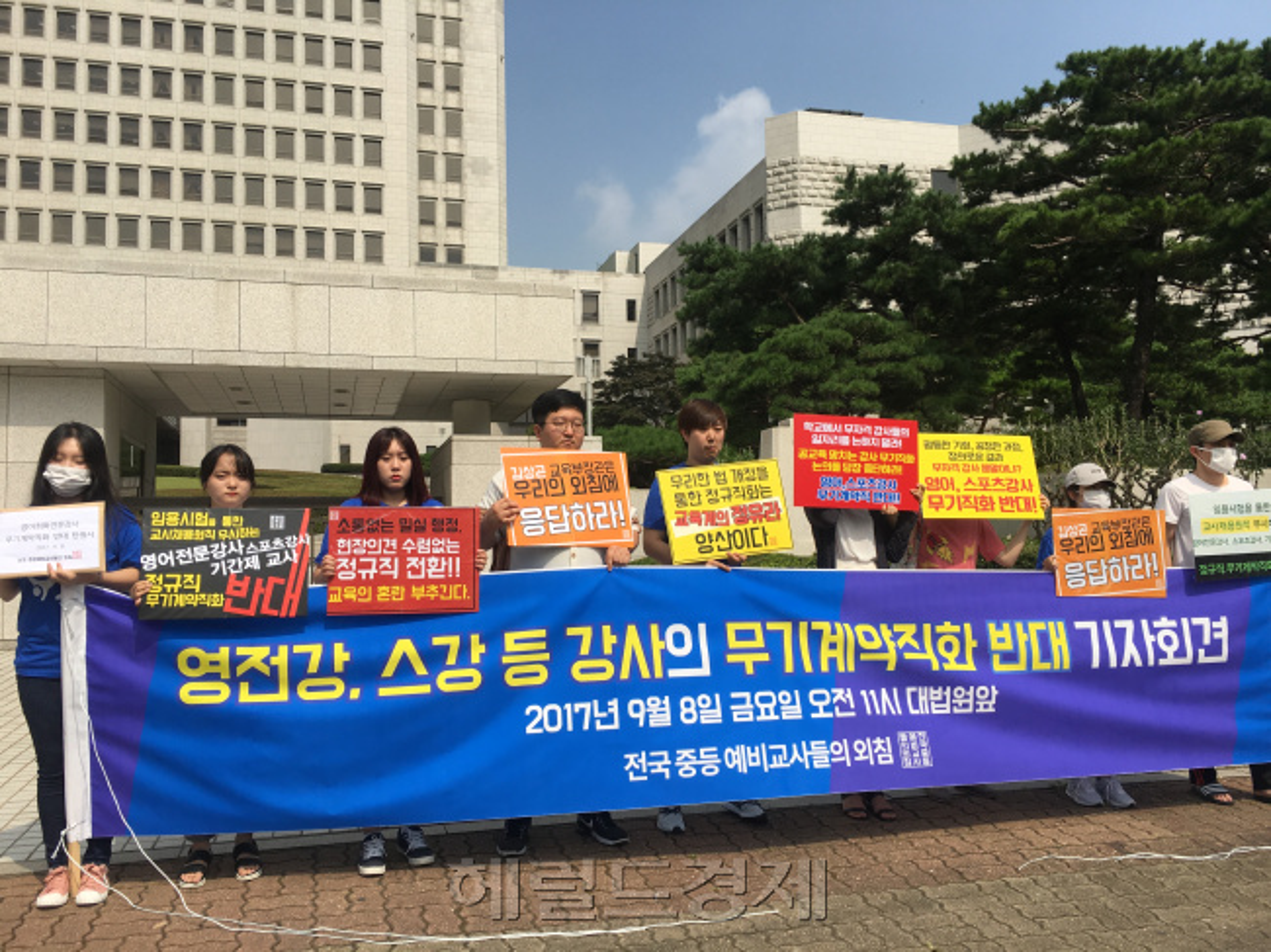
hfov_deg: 61.7
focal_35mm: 29
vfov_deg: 48.2
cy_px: 476
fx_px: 1064
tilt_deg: +3.2
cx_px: 636
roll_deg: +1.1
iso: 25
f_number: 2.2
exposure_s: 1/2079
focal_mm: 4.15
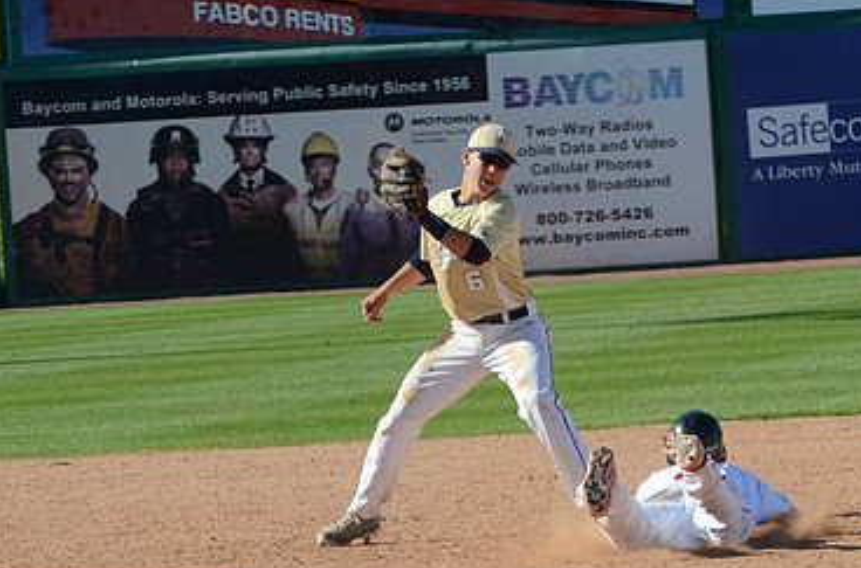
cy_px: 334
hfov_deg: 7.8
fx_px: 6319
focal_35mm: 265
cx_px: 484
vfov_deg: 5.2
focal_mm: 112
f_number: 4.8
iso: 1000
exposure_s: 1/8000
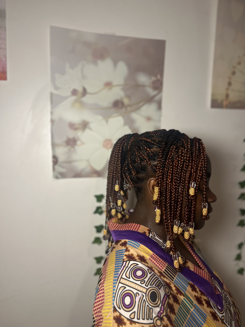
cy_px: 164
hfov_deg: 53.1
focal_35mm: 26
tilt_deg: -6.3
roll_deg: -2.4
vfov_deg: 67.3
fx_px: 245
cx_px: 122
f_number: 1.6
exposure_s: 1/50
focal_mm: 5.1
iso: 125
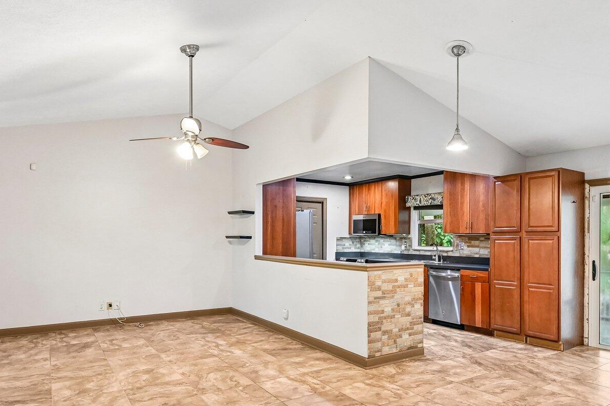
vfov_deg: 52.7
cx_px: 332
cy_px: 244
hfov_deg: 73.6
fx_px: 407
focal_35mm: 24
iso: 2500
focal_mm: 14
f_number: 8
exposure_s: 1/25
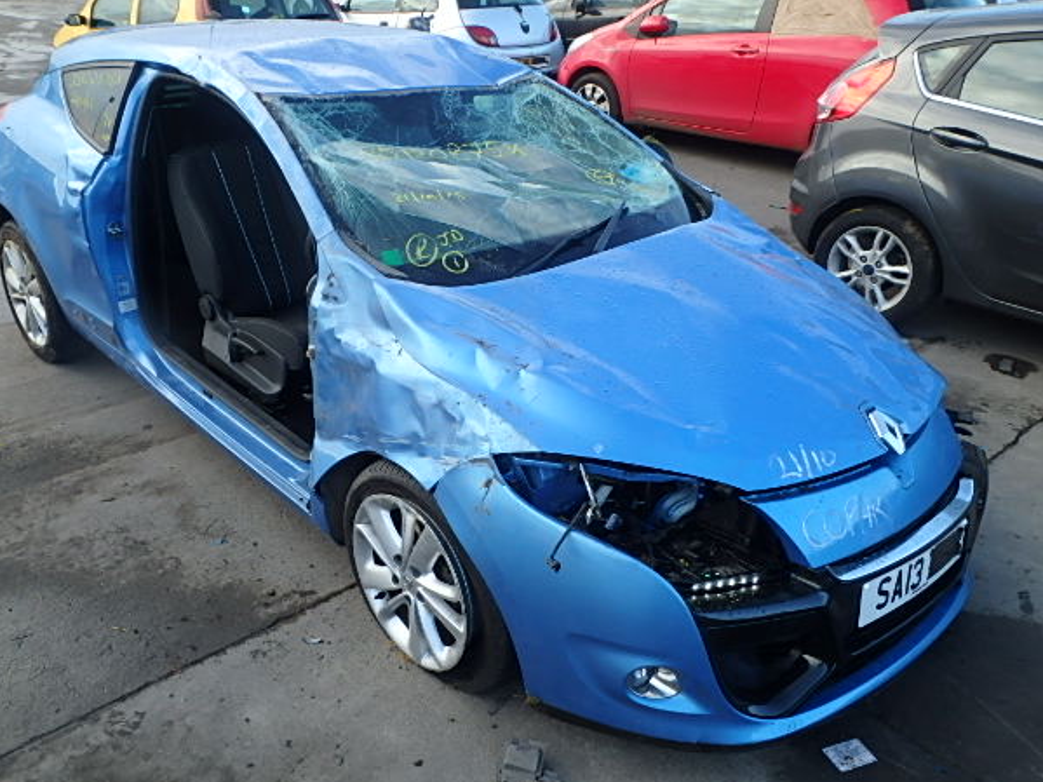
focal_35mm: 31
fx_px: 934
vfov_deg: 45.4
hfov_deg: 58.3
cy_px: 404
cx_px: 488
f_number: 4.6
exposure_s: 1/100
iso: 125
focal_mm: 5.2
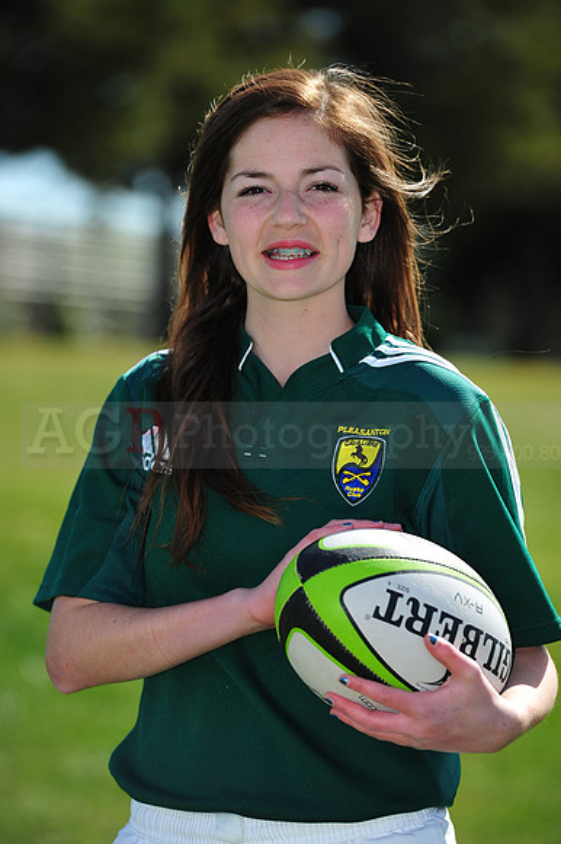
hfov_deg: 6.9
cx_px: 280
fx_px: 4680
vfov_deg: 10.3
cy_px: 422
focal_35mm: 200
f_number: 4.5
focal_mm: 200
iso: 200
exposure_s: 1/1000
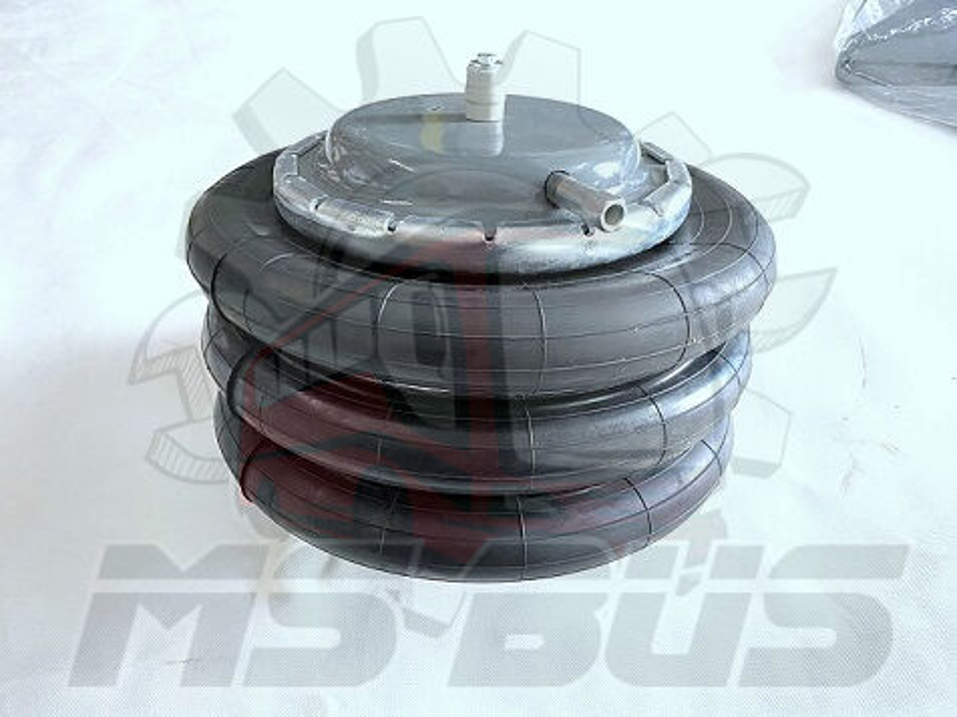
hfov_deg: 67.3
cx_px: 478
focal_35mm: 26
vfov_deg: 53.1
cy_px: 358
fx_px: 719
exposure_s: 1/50
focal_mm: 4.25
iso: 400
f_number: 1.8
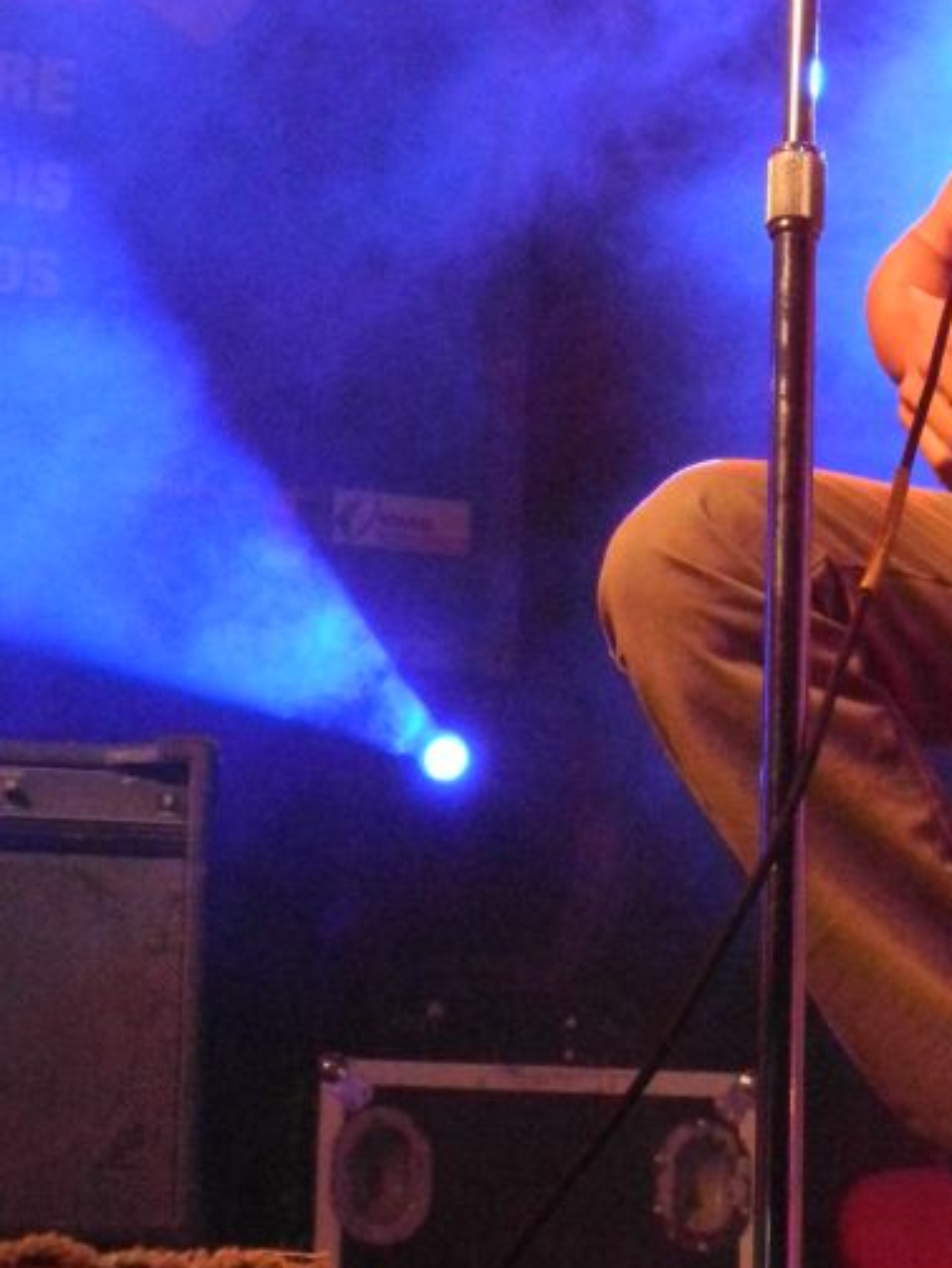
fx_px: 3591
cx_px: 734
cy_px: 344
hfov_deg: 15.0
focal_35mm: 98
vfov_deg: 19.9
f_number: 3.2
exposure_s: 1/270
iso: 1600
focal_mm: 9.7
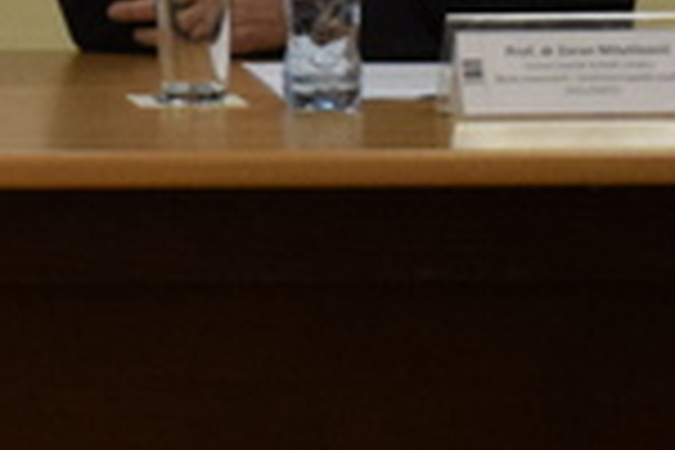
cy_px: -119
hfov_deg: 5.1
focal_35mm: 388
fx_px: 7274
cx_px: -1098
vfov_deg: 3.5
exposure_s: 1/125
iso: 2000
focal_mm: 38
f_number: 4.8
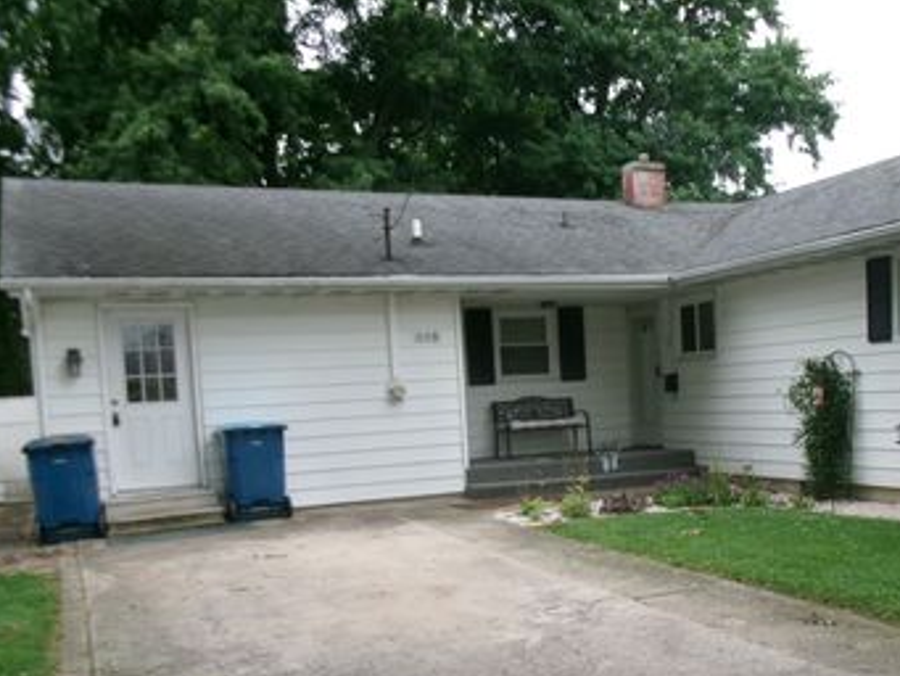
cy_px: 482
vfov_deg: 34.6
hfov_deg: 45.5
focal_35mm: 41
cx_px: 546
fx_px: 1066
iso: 100
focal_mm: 5.1
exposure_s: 1/200
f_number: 3.9
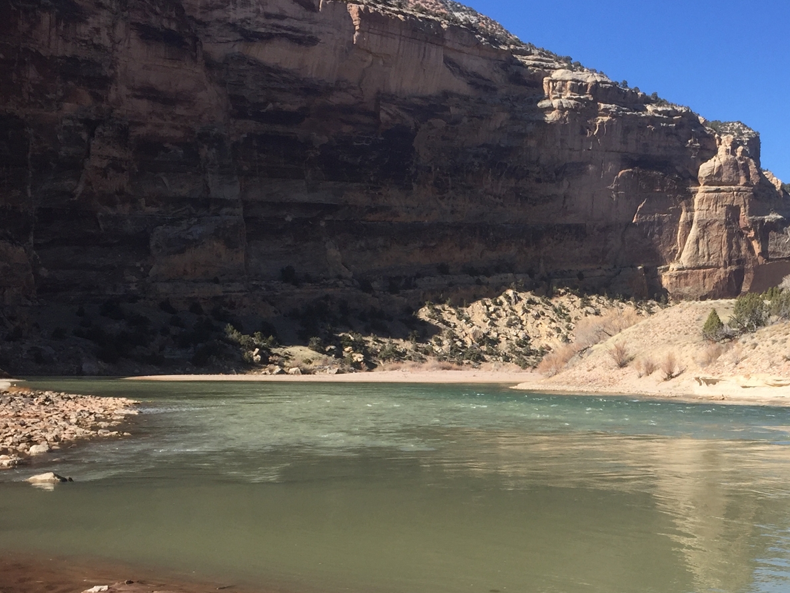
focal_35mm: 47
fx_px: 1073
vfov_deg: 30.3
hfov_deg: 39.1
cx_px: 613
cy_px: 455
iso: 32
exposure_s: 1/1647
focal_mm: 4.15
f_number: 2.2
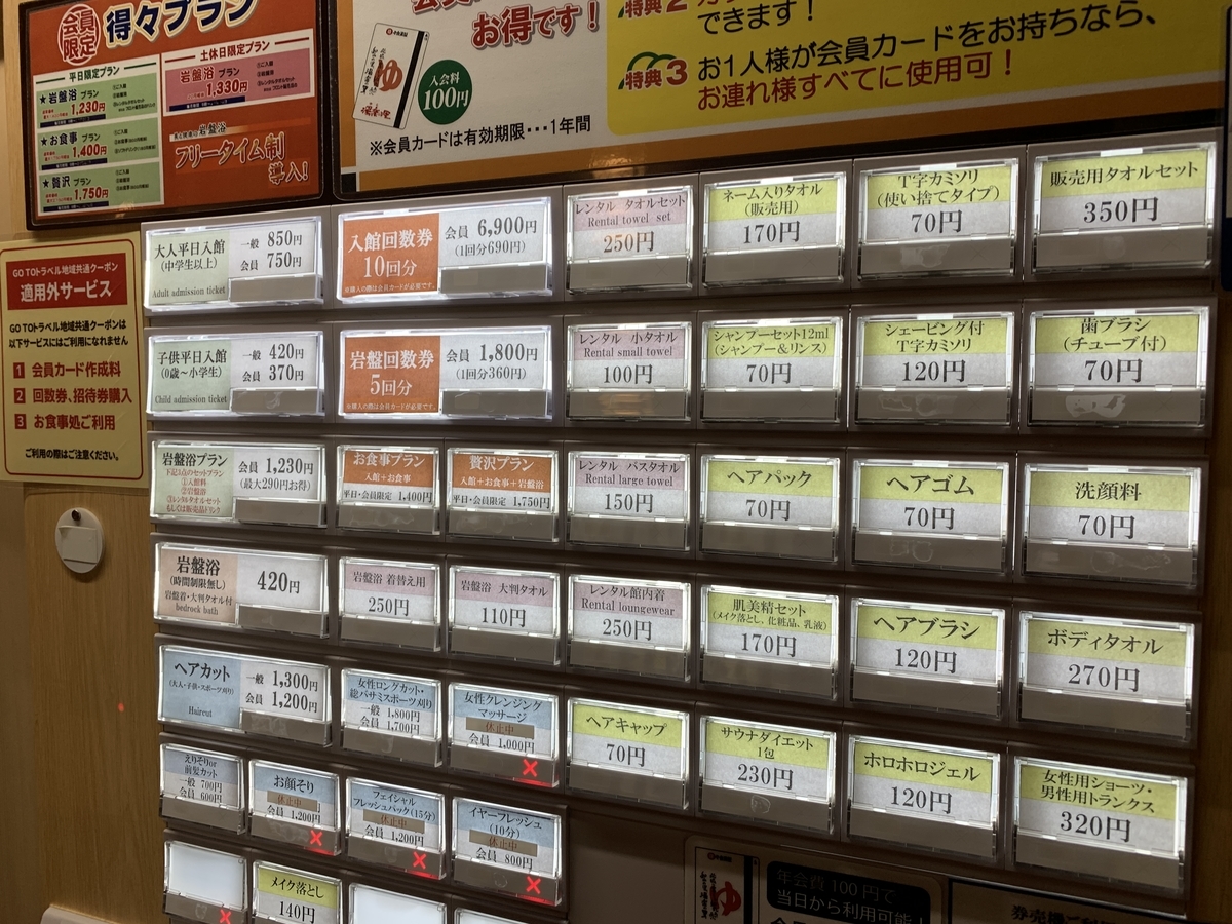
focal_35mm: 26
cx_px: 616
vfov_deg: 53.1
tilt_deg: -3.3
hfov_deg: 67.3
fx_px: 925
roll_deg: -0.2
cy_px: 462
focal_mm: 4.25
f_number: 1.8
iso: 40
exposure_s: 1/100
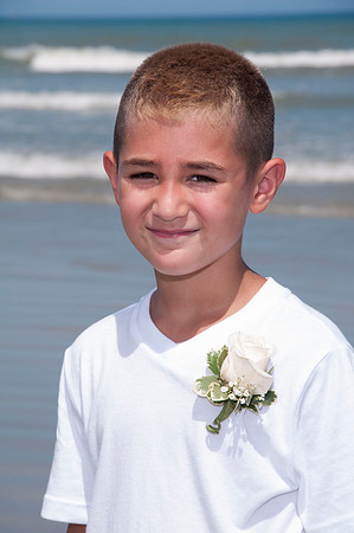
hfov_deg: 8.7
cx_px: 177
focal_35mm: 158
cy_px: 266
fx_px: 2328
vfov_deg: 13.1
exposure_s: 1/250
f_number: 11
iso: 100
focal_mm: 105
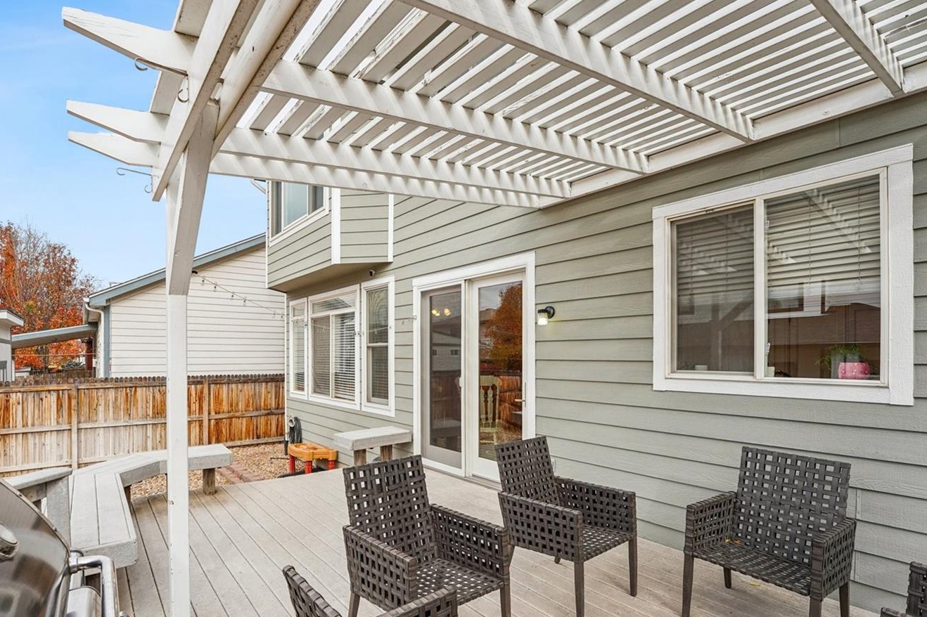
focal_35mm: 17
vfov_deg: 69.8
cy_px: 364
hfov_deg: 92.9
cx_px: 412
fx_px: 438
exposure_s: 1/80
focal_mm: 14
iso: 100
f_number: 8
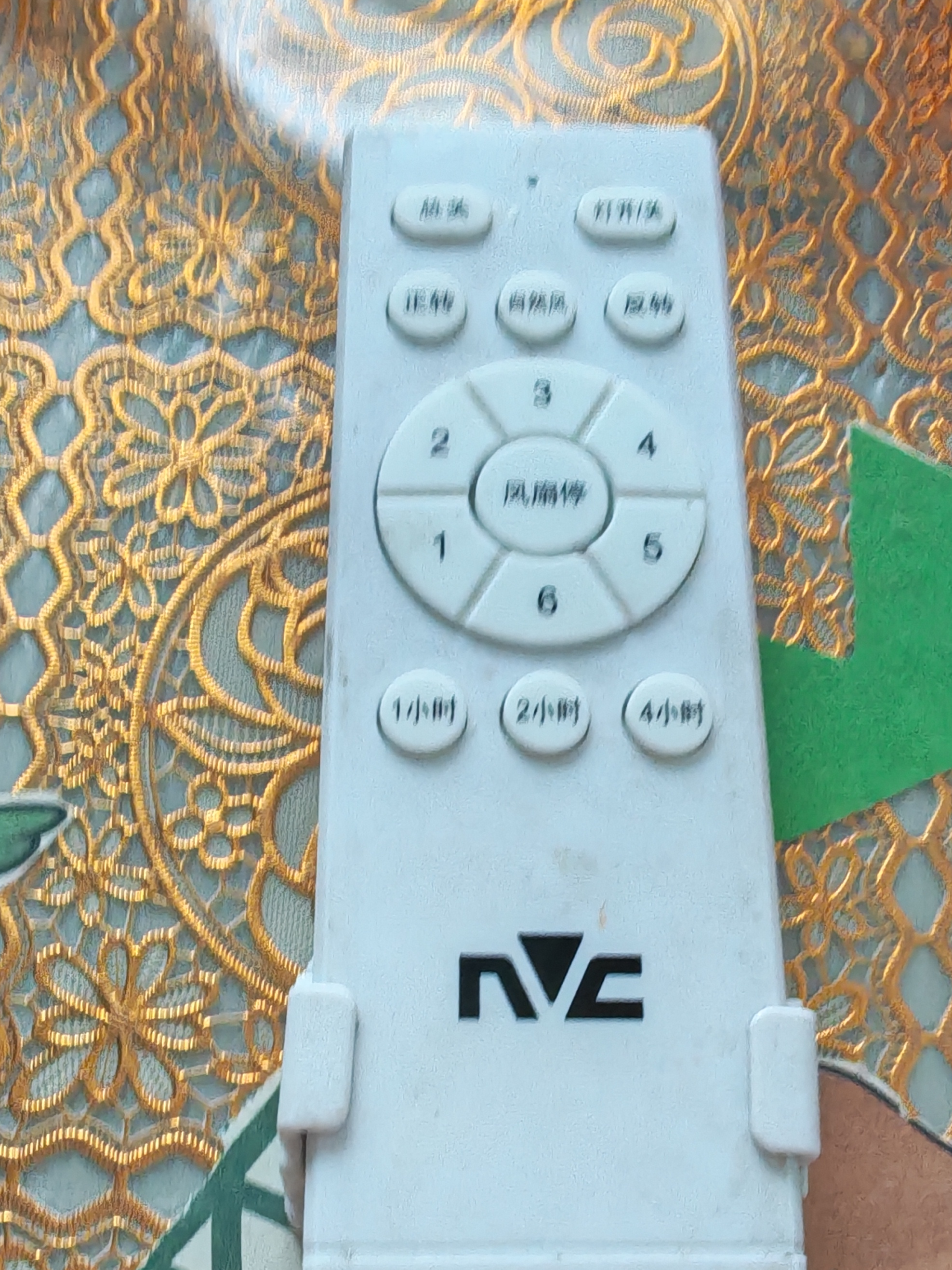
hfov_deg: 35.1
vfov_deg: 45.1
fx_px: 1503
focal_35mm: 41
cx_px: 476
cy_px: 846
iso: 200
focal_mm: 1.96
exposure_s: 1/50
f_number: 2.2
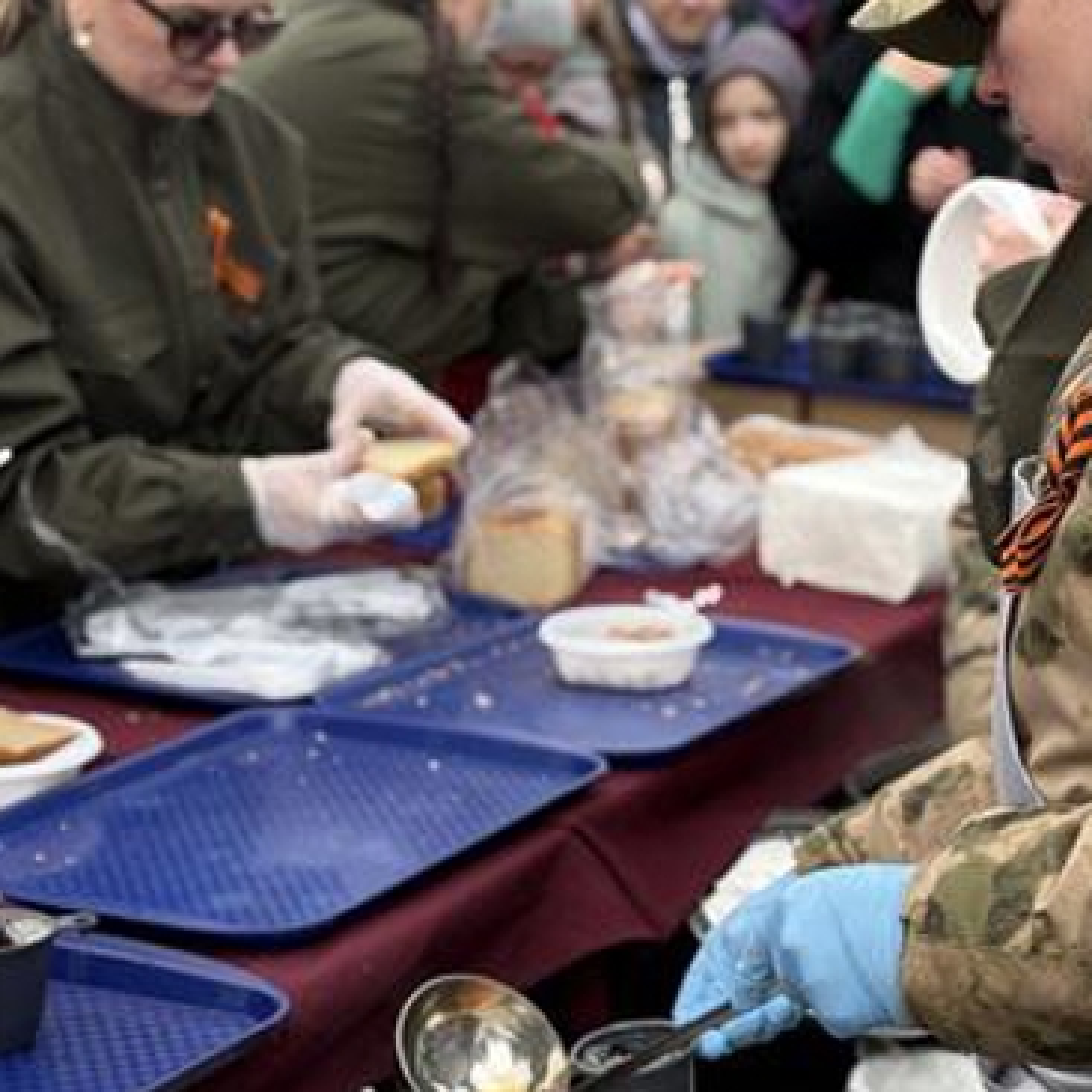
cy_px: 443
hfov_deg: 22.0
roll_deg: -1.6
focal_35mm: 77
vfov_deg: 22.4
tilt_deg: -9.6
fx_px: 2748
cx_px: 967
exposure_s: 1/754
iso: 64
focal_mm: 6.76
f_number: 1.78
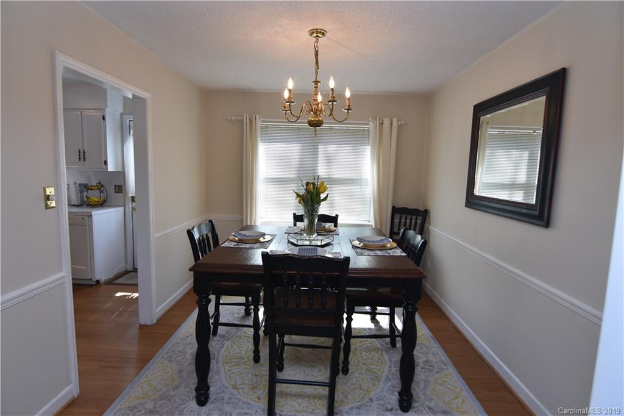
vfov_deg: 67.3
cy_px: 208
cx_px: 312
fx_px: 312
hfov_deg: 90.0
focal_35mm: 18
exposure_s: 1/80
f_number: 4.5
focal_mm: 12
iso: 400
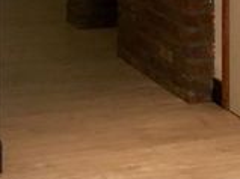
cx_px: 240
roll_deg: -0.2
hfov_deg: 10.5
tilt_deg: -4.6
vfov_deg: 7.7
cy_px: -135
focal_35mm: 187
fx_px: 1296
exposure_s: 1/33
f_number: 2.2
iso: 50
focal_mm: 4.15
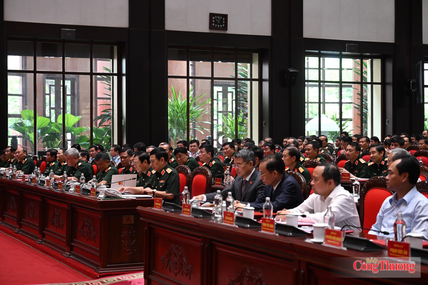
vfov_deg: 19.5
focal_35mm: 70
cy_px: 142
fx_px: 832
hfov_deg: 28.8
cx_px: 214
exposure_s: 1/160
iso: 1250
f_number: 4.5
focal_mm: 70
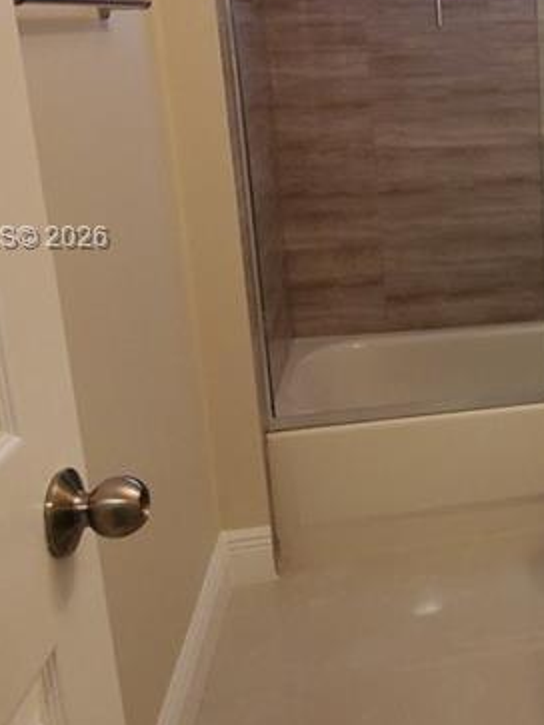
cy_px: 240
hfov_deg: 29.3
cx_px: 638
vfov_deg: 43.2
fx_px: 902
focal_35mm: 43
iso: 160
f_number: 2.2
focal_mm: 1.8
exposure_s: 1/59
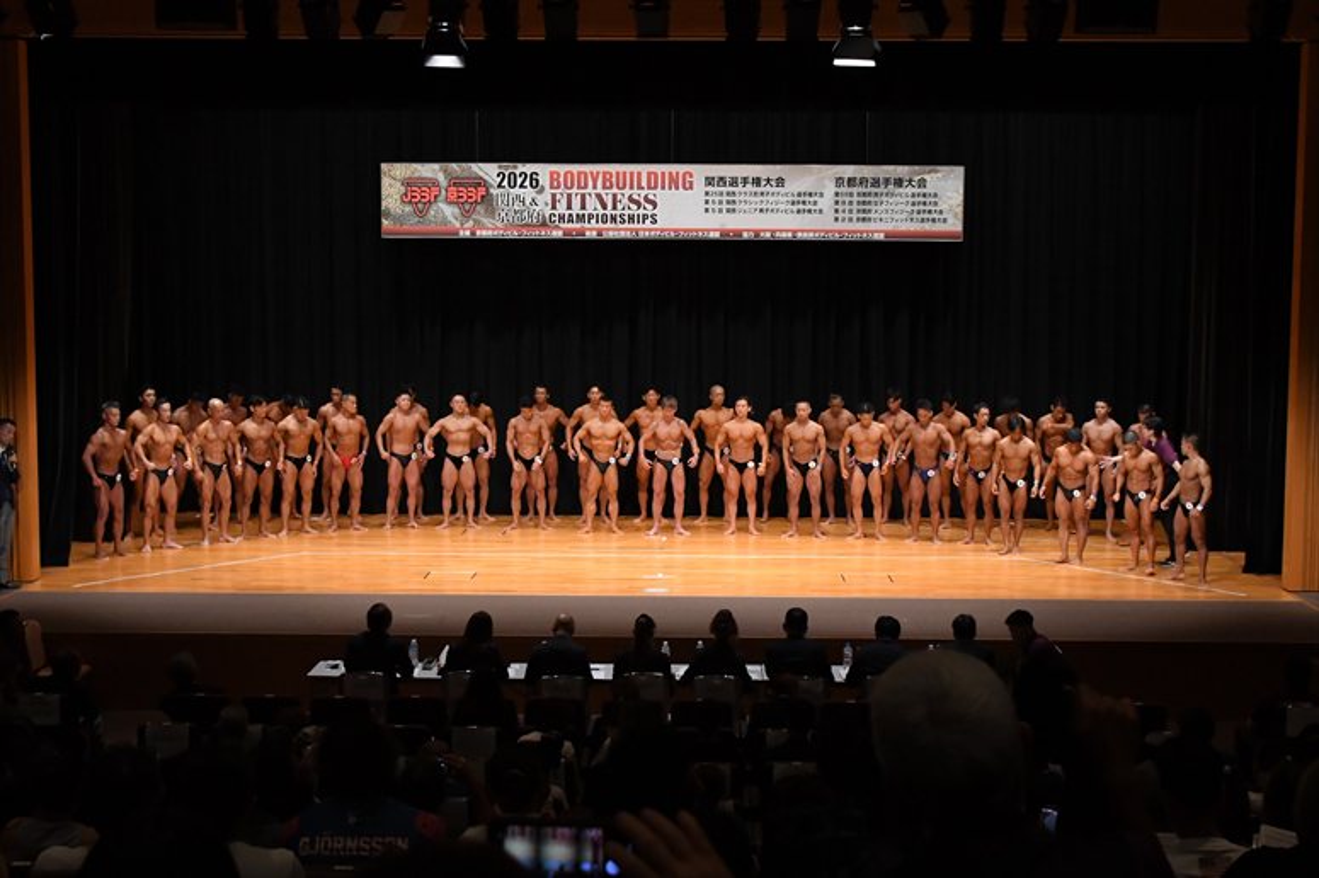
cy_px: 439
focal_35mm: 54
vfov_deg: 25.0
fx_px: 1978
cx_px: 660
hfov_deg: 36.9
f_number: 5.6
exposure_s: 1/400
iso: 4000
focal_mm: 36
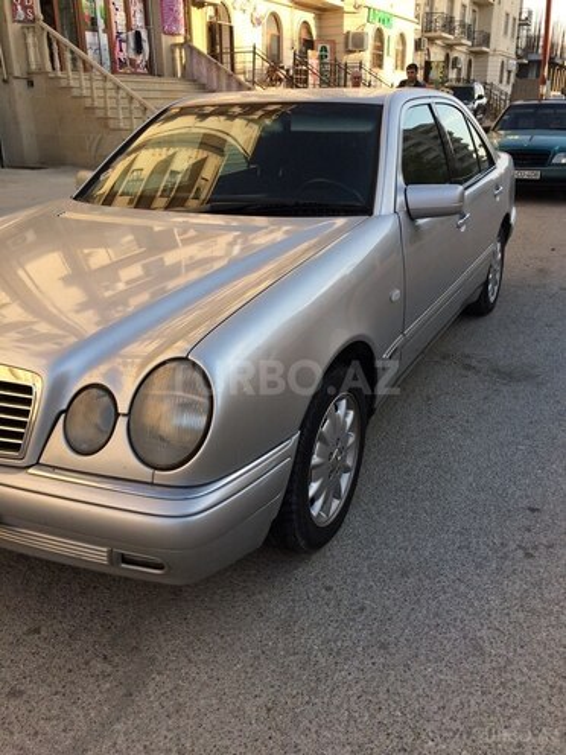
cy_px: 378
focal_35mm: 29
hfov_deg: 48.2
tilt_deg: -23.5
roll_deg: +1.6
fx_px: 632
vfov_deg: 61.7
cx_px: 283
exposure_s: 1/427
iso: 32
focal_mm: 4.15
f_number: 2.2
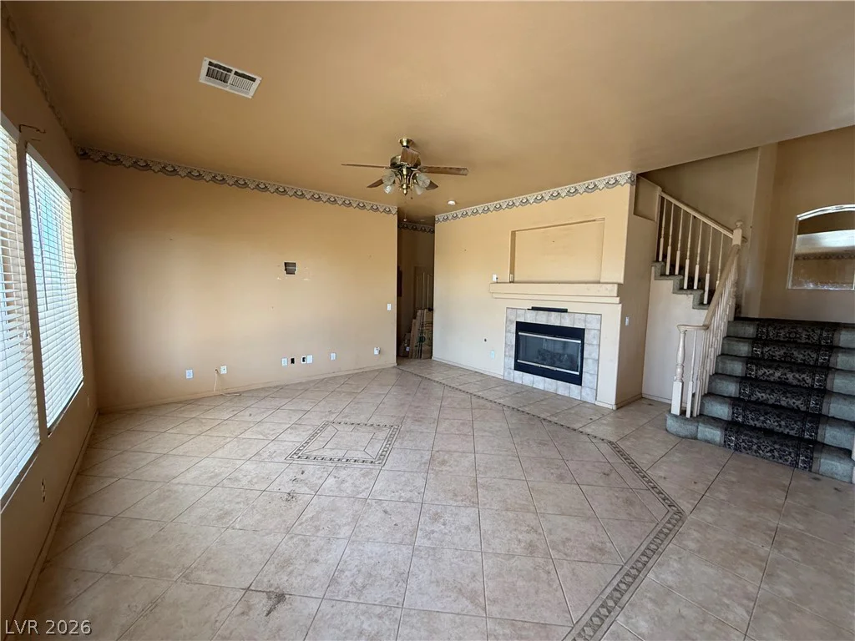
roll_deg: -0.5
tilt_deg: -5.8
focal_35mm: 14
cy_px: 320
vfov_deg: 85.7
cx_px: 428
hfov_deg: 102.1
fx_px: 346
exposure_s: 1/99
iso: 160
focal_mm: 2.22
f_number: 2.2
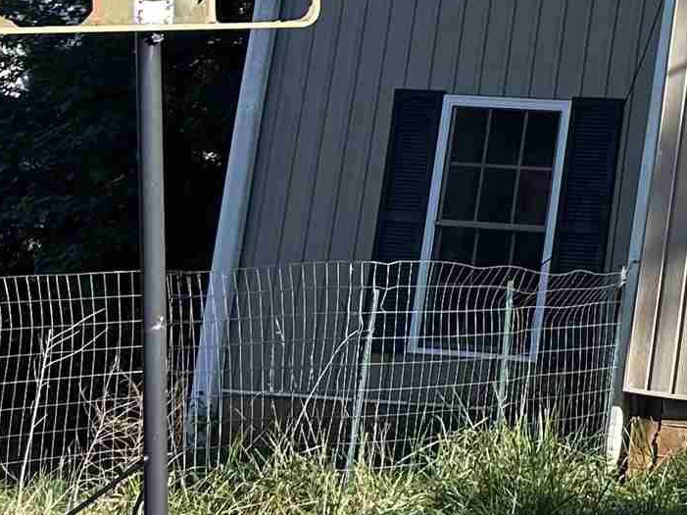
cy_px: -196
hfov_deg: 14.1
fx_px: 2261
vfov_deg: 12.5
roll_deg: -3.7
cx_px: 1430
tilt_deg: +11.5
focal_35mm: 114
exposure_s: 1/1377
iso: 50
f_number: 1.5
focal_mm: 5.7
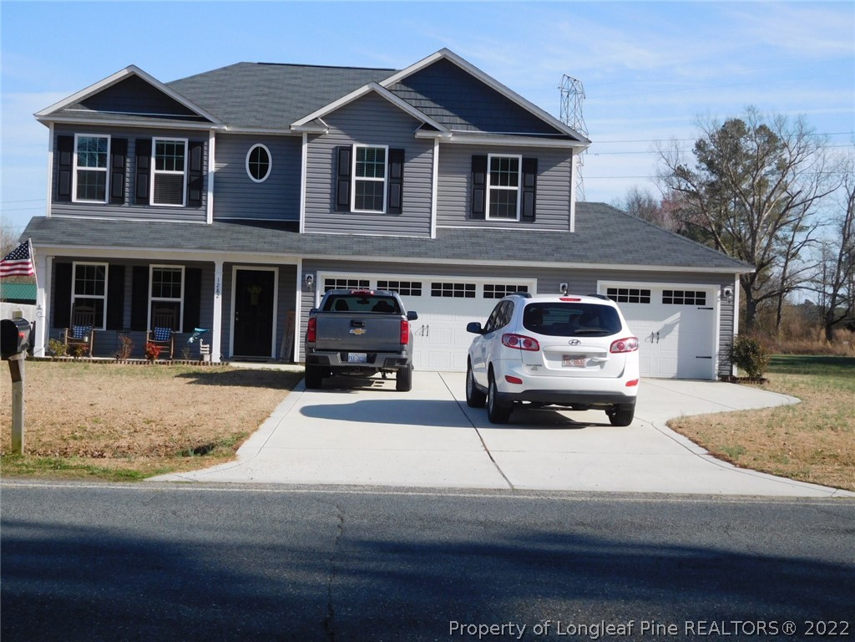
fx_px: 1235
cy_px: 321
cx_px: 428
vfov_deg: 29.1
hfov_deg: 38.2
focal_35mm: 50
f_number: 4.1
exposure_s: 1/800
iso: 125
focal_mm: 8.9
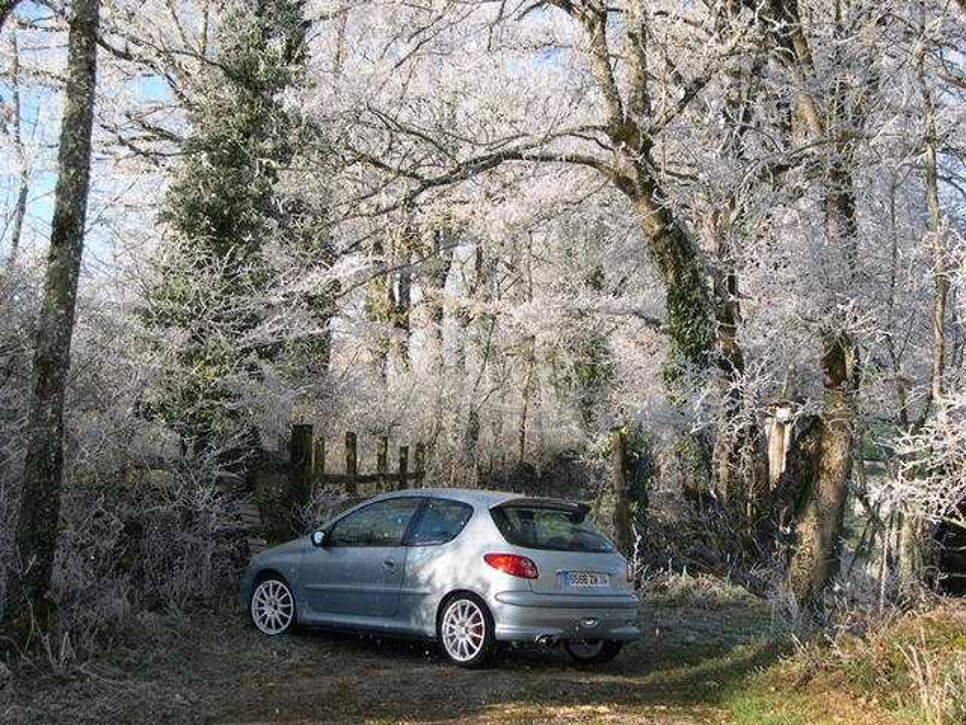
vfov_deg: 25.7
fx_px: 1591
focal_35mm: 57
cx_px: 483
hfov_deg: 33.8
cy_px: 362
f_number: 3.4
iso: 100
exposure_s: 1/380
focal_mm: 12.2
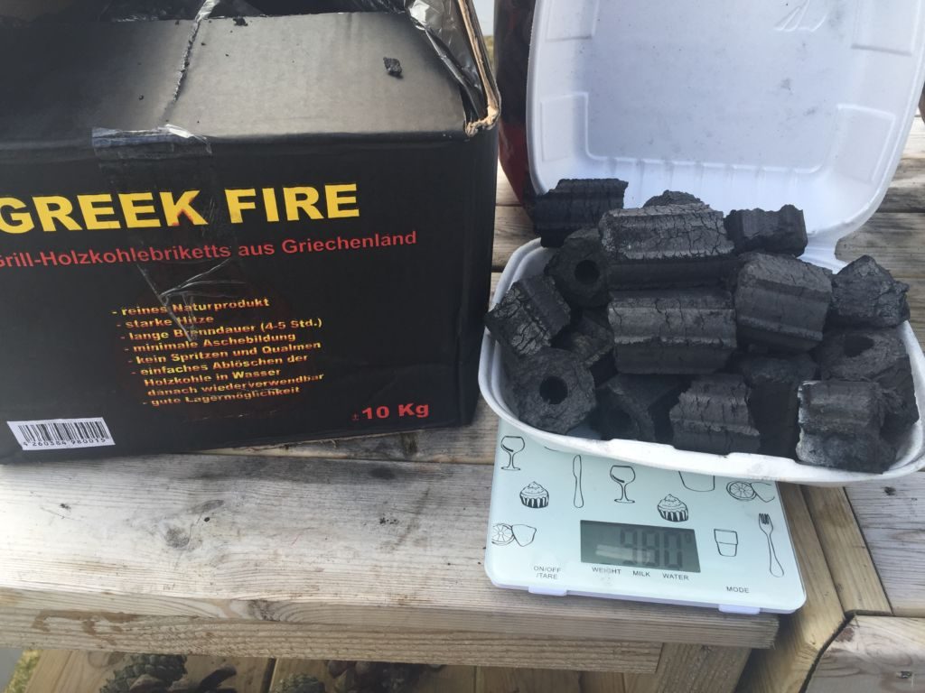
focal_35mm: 29
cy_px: 346
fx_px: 775
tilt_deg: -39.2
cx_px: 462
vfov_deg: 48.2
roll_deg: +0.2
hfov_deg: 61.7
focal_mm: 4.15
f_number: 2.2
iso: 32
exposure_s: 1/324
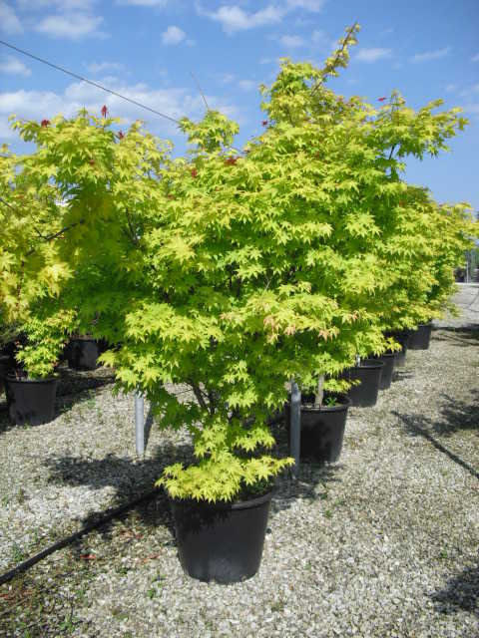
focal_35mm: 36
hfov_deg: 39.7
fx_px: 664
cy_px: 319
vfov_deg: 51.4
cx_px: 240
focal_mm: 6.3
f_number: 7.8
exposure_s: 1/160
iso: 64
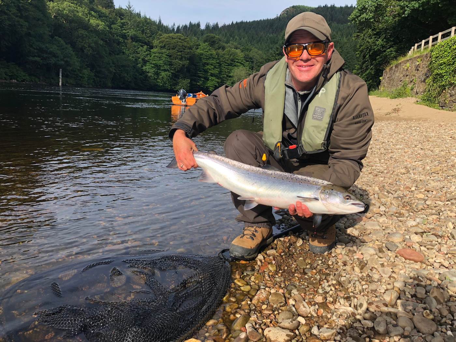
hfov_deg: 63.4
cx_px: 228
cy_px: 171
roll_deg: -3.4
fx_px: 369
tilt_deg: -11.3
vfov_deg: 49.7
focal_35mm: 28
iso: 20
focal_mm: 3.99
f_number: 1.8
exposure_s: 1/1066
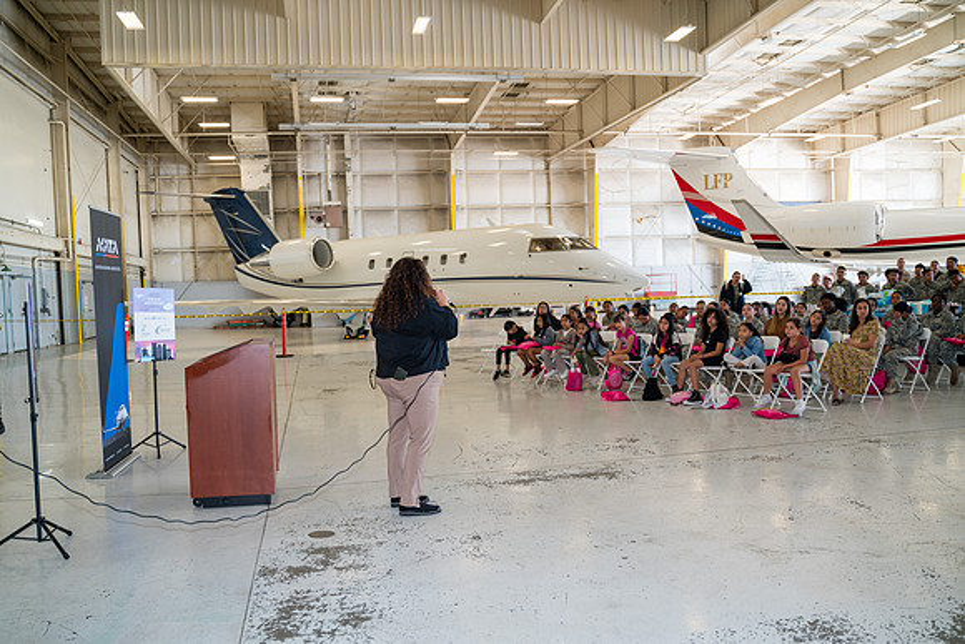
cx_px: 462
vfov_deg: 44.7
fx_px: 782
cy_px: 335
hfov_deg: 63.3
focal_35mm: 29
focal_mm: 28
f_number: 3.2
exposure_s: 1/320
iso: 320
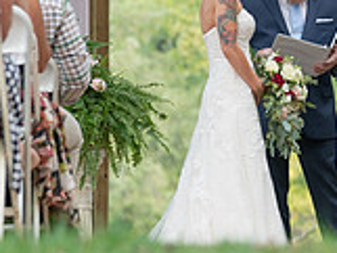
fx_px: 4199
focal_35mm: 431
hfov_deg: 4.6
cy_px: 1
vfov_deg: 3.5
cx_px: 257
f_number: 4
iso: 250
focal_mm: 124
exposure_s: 1/200
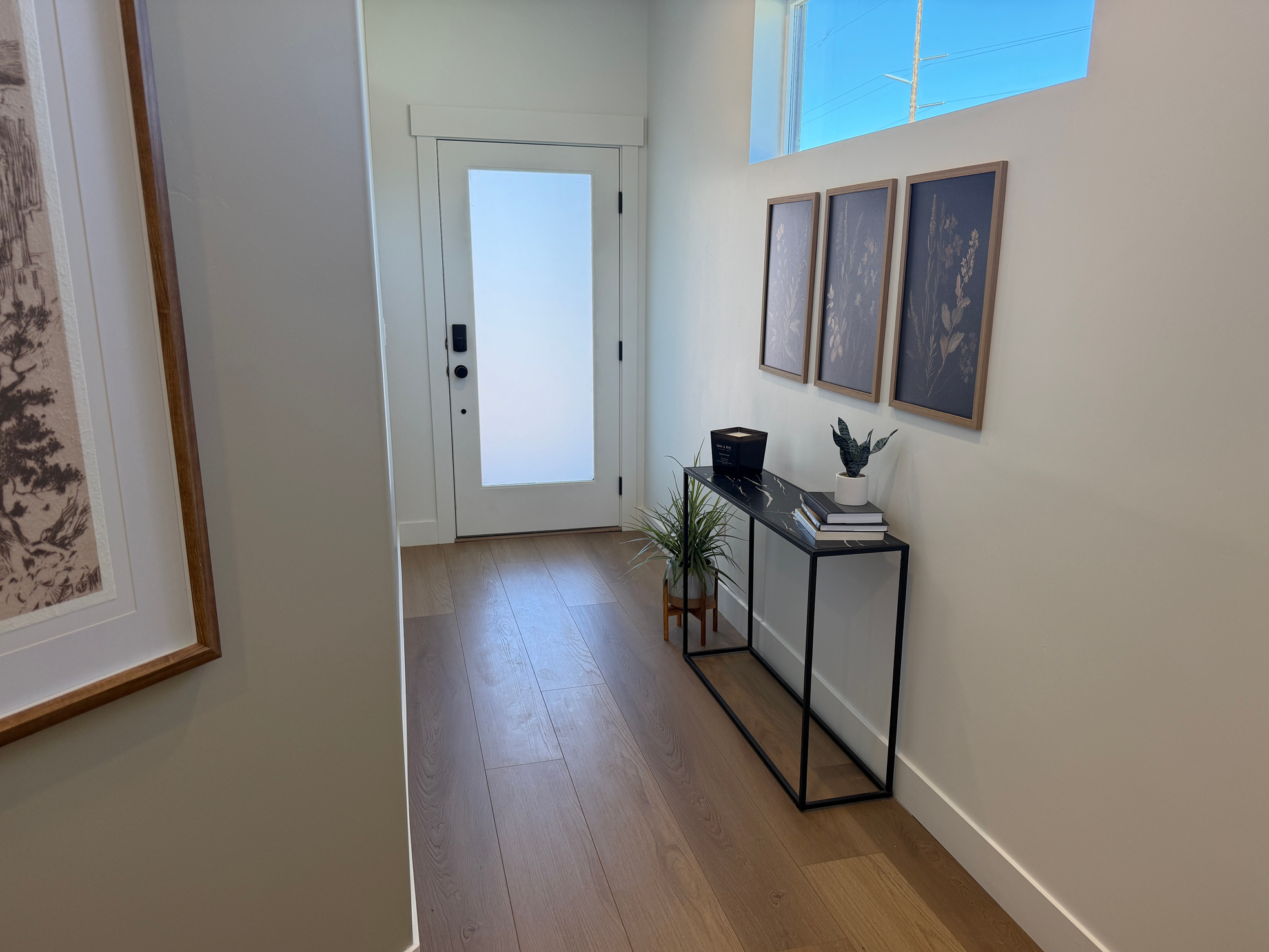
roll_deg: -0.3
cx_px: 656
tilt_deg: -14.1
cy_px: 494
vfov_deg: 54.9
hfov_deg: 69.4
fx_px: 917
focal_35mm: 25
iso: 100
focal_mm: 6.76
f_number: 1.78
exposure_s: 1/188
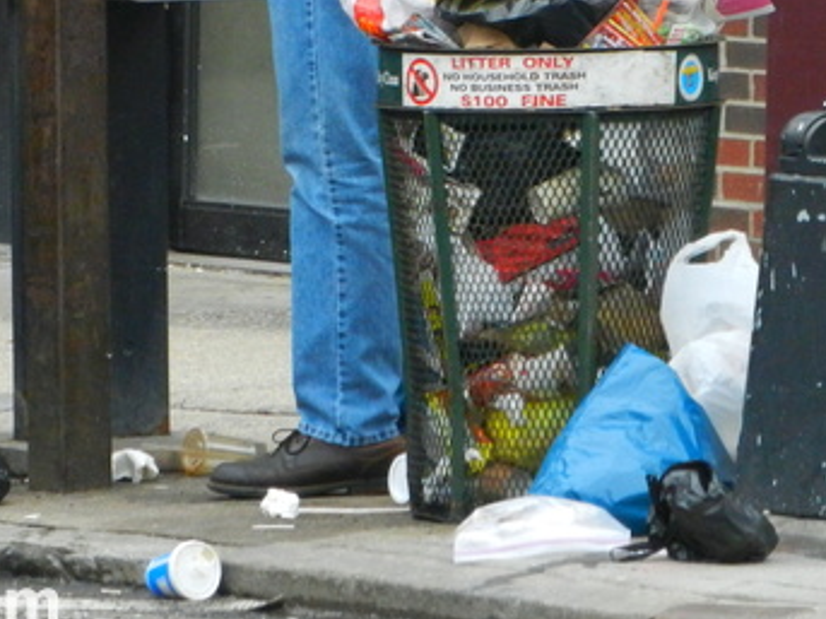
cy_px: -82
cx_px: 291
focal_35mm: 582
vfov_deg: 2.6
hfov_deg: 3.4
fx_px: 13883
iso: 640
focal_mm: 45.3
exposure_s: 1/250
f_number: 5.3
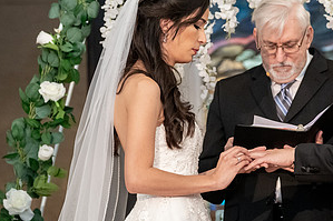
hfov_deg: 7.7
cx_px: 301
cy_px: 88
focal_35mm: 268
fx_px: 2478
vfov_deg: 5.1
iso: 8000
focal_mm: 138
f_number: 4
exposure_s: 1/200
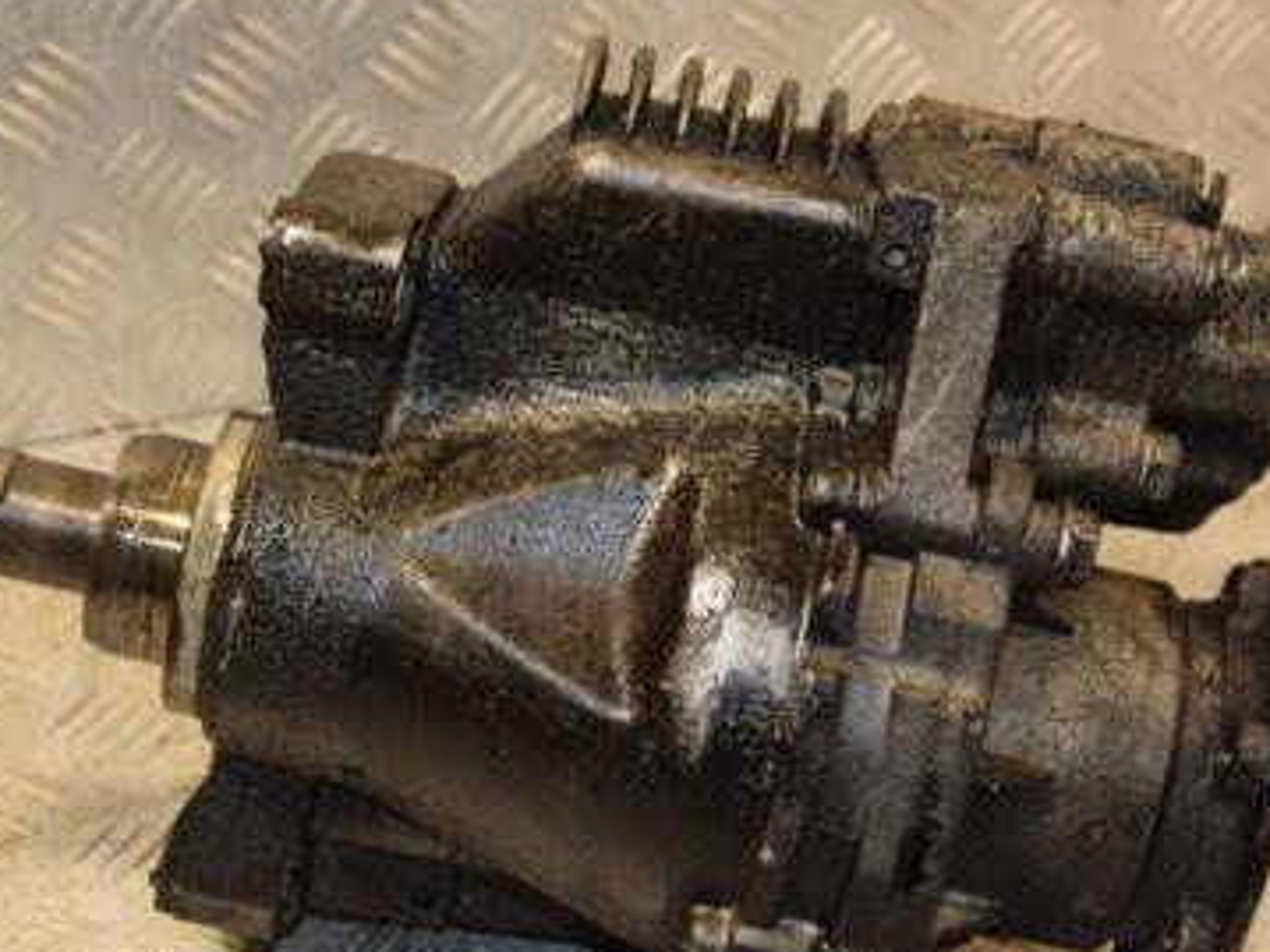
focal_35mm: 82
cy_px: 552
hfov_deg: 23.8
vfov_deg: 18.0
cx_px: 612
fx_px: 3007
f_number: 5
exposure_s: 1/160
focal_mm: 34
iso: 800
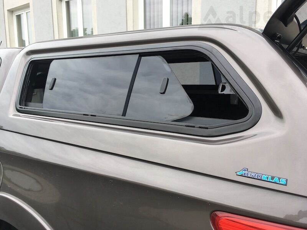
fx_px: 257
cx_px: 154
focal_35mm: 29
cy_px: 115
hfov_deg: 61.7
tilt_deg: -8.4
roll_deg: -2.5
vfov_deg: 48.2
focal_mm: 4.15
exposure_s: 1/196
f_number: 2.2
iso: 25
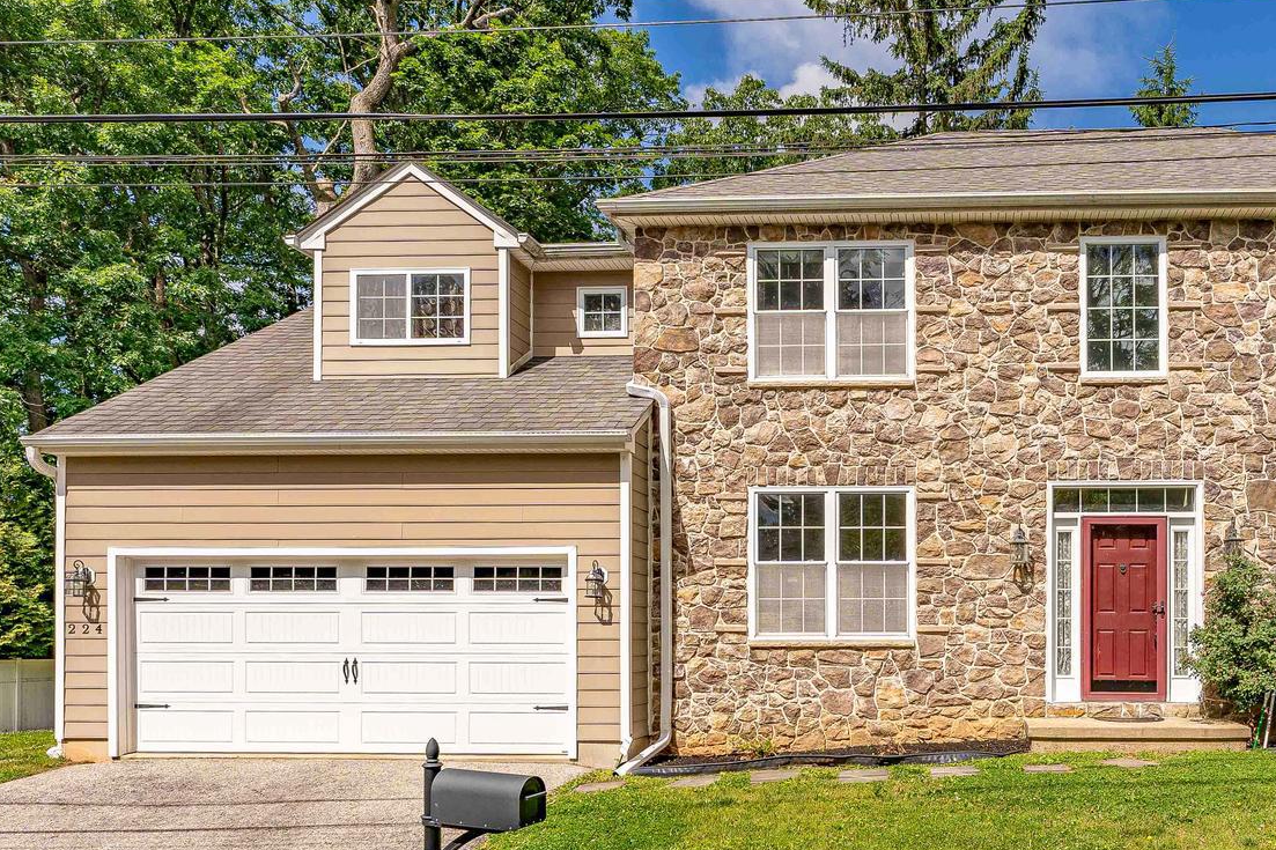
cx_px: 954
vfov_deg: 47.8
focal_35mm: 26
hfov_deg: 65.3
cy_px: 627
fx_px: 921
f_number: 9
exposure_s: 1/500
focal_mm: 14
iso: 100
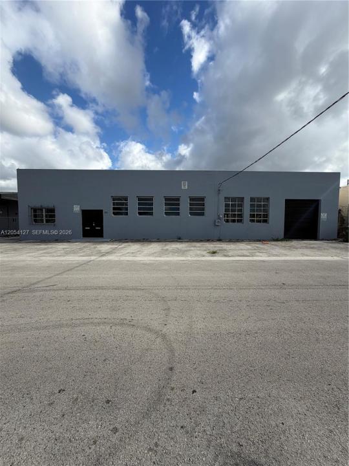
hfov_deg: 85.7
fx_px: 188
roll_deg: -0.3
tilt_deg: -3.4
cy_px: 233
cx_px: 174
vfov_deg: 102.1
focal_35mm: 14
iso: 20
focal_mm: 2.22
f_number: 2.2
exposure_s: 1/914
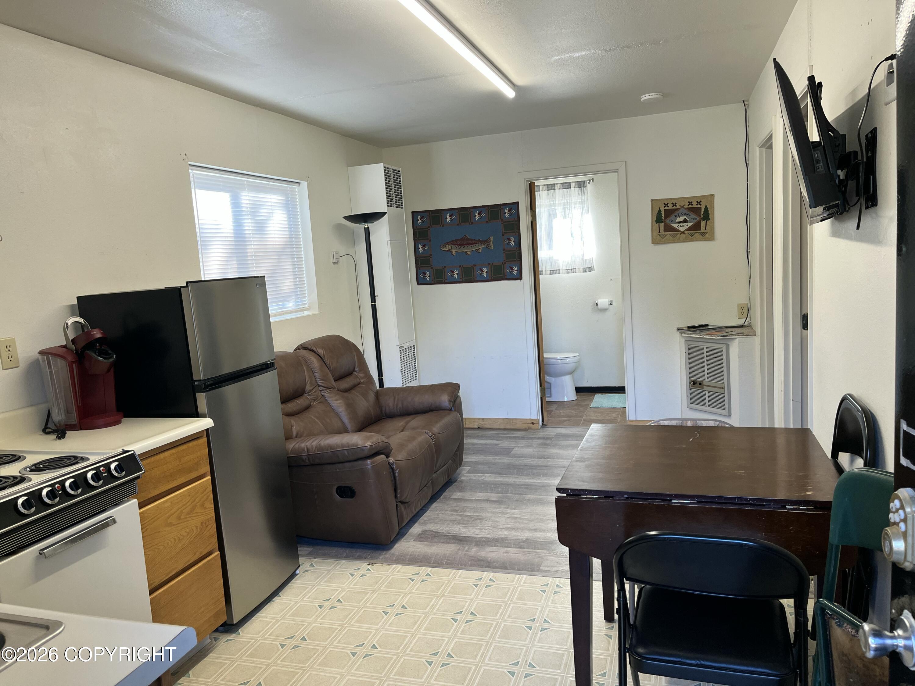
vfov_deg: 53.1
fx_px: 687
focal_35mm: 26
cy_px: 343
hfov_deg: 67.3
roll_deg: +4.3
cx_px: 458
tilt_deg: -7.2
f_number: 1.6
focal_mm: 5.1
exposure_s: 1/60
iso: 80
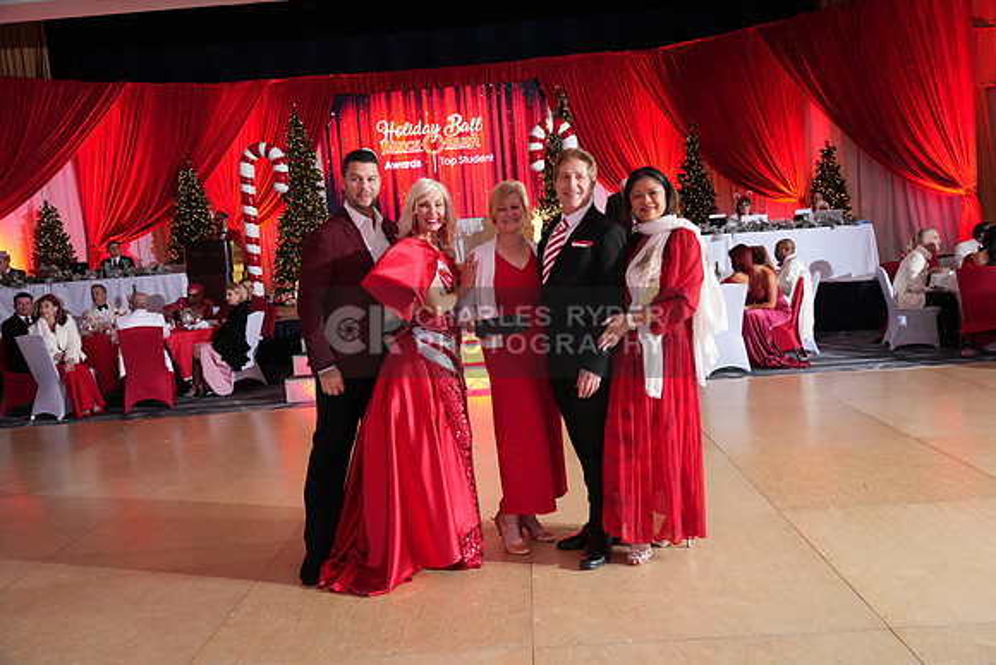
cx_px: 498
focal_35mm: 28
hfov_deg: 65.5
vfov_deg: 46.4
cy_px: 332
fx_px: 775
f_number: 4
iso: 3200
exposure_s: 1/200
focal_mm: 28
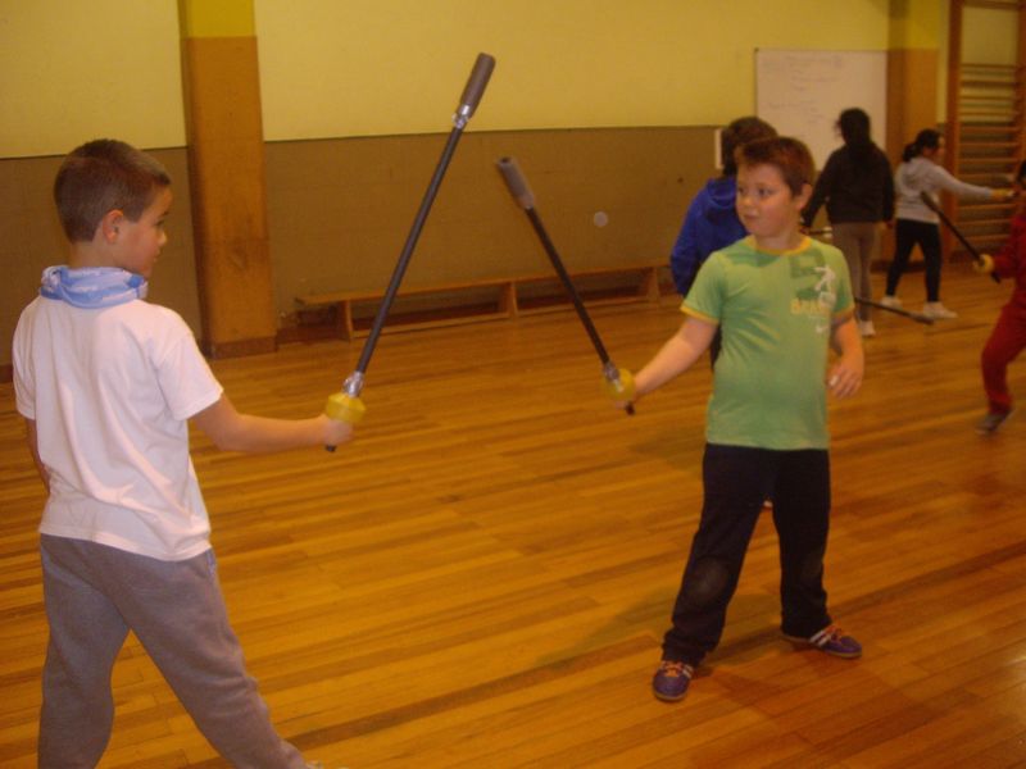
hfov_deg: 49.0
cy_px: 384
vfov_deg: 37.7
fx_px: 1126
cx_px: 513
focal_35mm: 38
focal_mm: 6.2
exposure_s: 1/40
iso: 200
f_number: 2.7
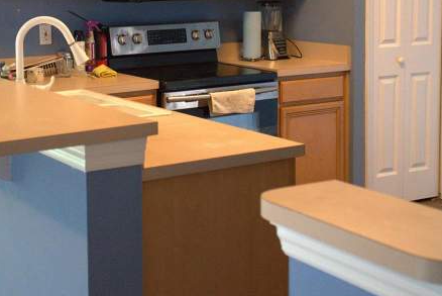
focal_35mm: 73
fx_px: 897
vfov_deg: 18.5
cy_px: 40
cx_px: 158
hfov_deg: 27.6
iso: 3200
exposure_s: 1/160
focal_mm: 40
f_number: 4
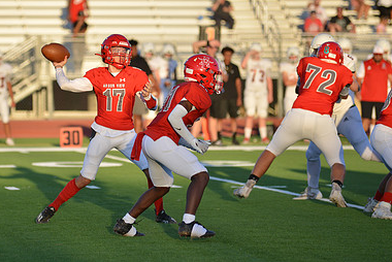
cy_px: 93
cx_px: 123
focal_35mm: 290
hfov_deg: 7.1
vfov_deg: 4.7
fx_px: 3160
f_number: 2.8
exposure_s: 1/1000
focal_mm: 190
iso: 100
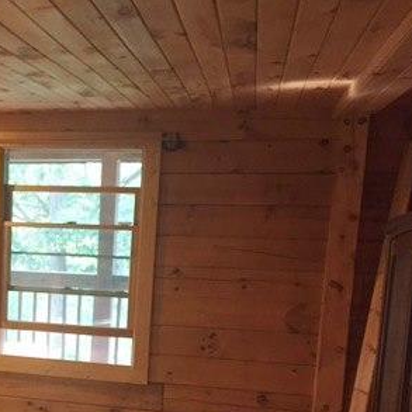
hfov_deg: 28.7
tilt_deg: -8.1
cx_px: 6
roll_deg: -2.9
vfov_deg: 29.8
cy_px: 335
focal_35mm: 56
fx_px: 754
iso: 160
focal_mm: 4.15
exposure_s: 1/30
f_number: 2.2
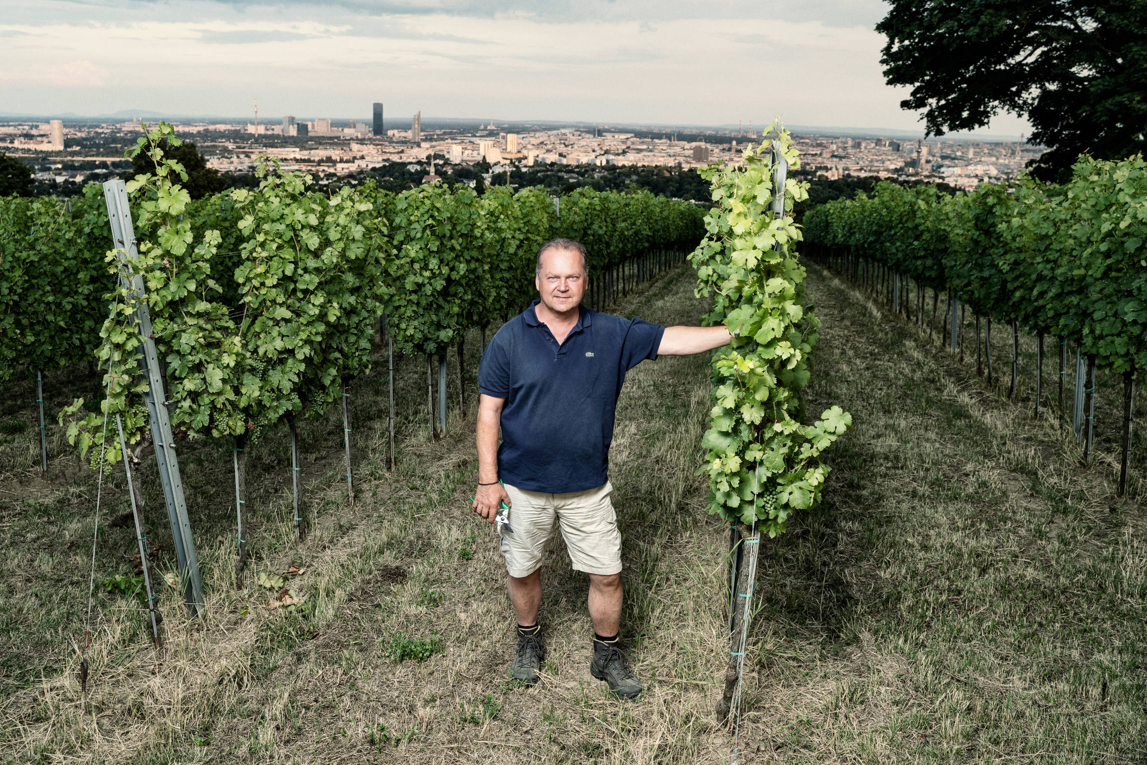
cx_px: 540
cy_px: 363
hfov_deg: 61.9
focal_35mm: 30
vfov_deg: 43.6
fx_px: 956
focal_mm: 28
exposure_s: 1/100
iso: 200
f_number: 5
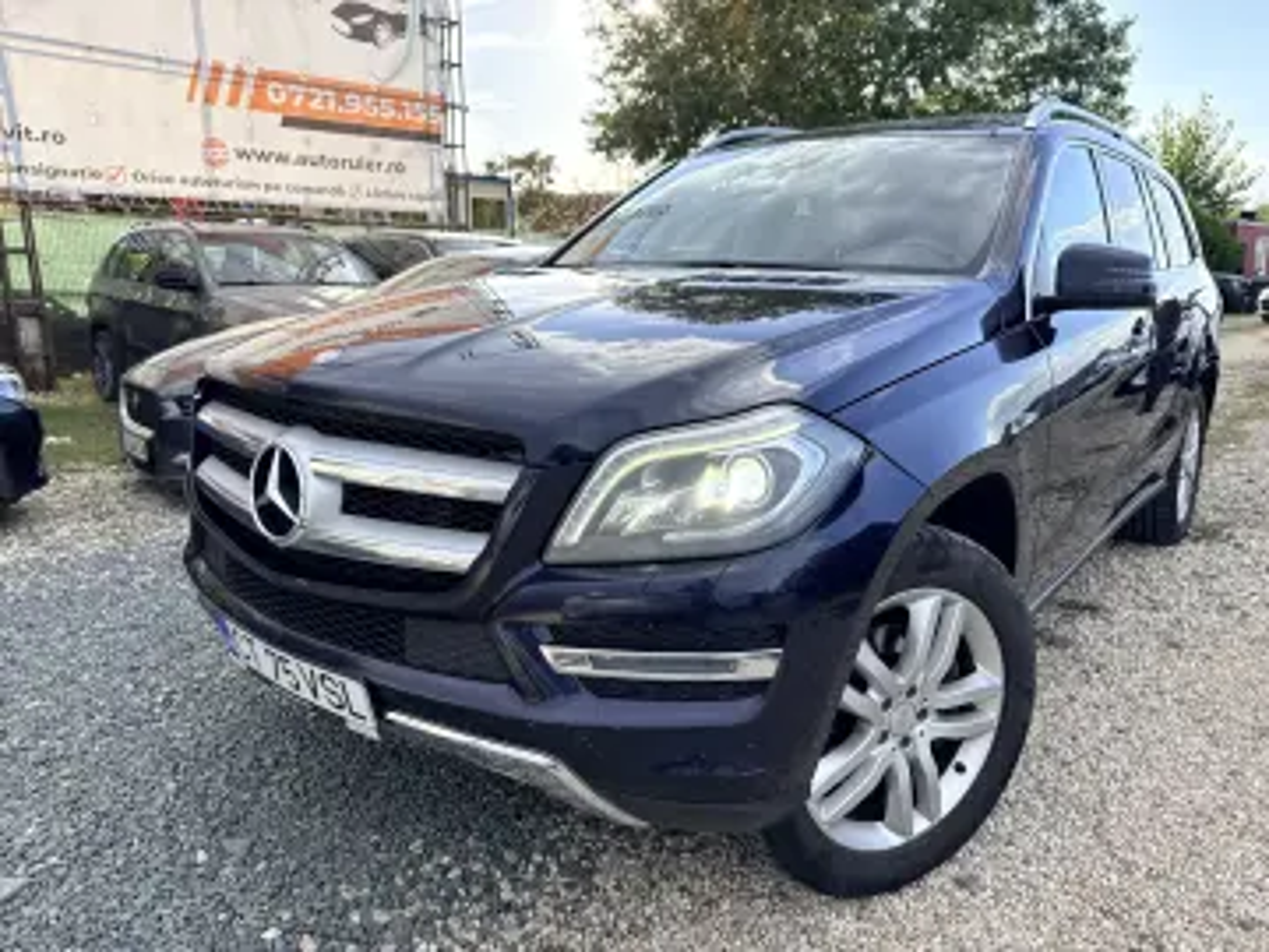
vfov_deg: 56.8
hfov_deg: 71.6
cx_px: 634
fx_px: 880
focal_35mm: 24
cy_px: 476
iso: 100
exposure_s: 1/1314
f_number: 1.78
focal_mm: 6.76
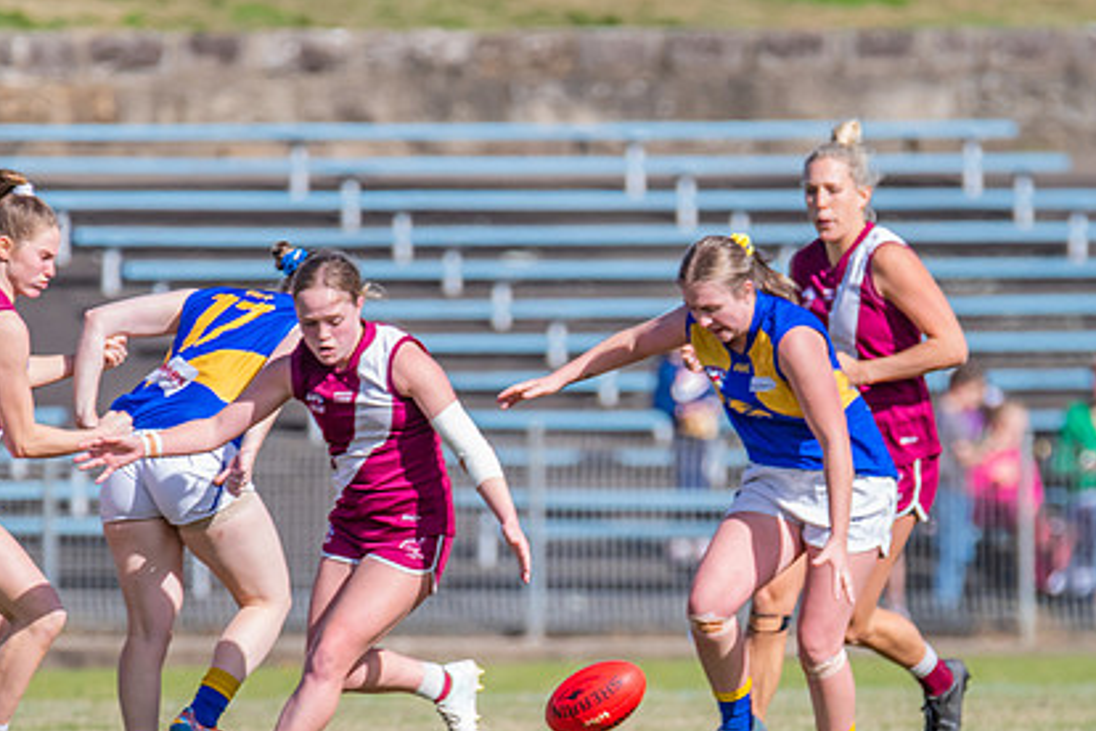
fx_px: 33273
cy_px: 560
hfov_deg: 1.9
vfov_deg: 1.3
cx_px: 741
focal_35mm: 1093
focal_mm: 600
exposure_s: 1/1600
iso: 800
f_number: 9
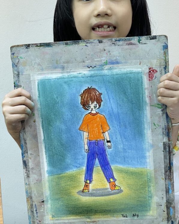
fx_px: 450
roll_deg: -0.2
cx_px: 98
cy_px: 88
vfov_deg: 27.8
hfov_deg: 22.5
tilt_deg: -9.4
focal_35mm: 68
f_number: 2
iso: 80
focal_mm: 6
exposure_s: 1/100
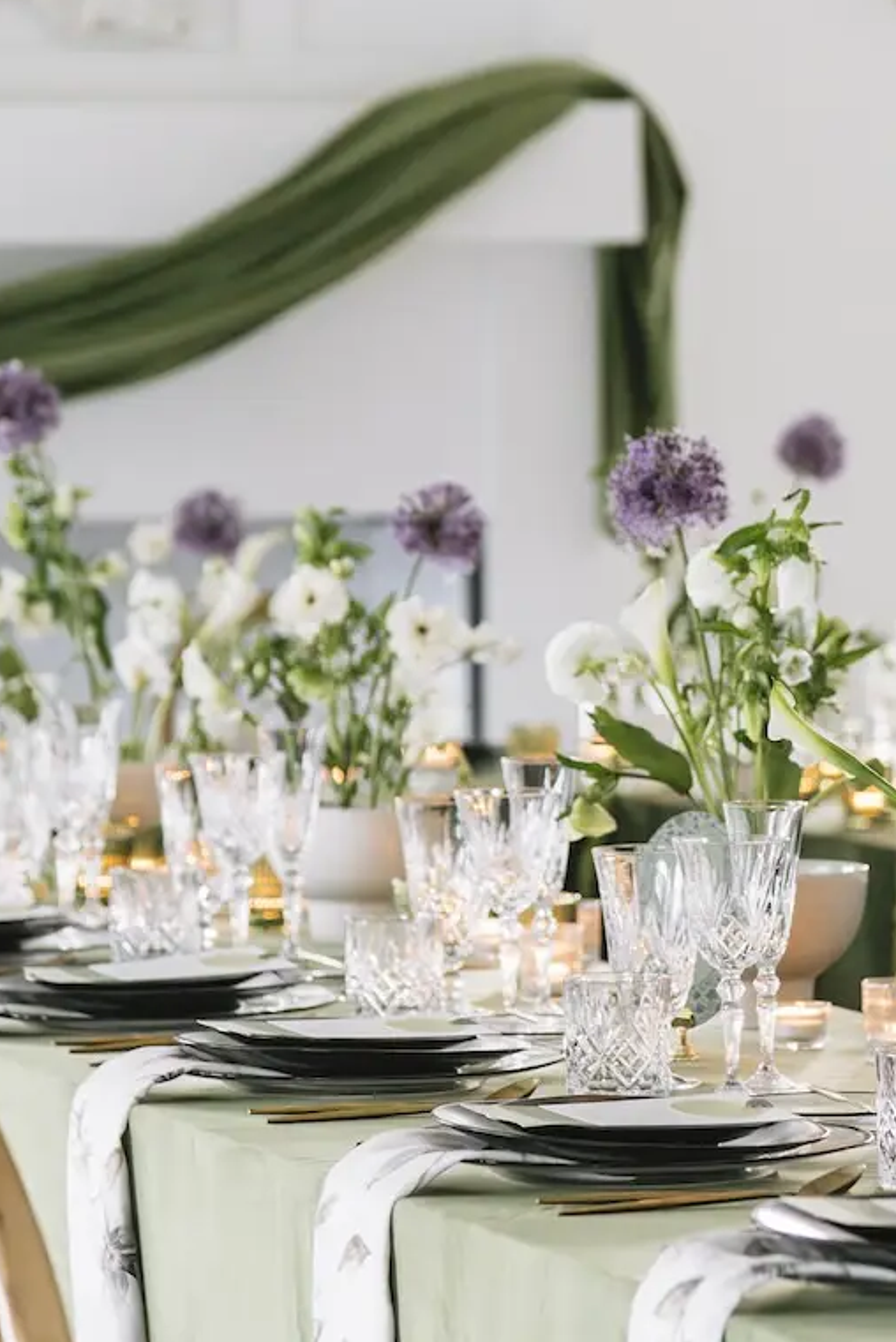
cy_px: 411
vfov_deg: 10.4
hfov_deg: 7.0
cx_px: 573
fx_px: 7347
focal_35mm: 197
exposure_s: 1/500
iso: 1600
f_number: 2
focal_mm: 50
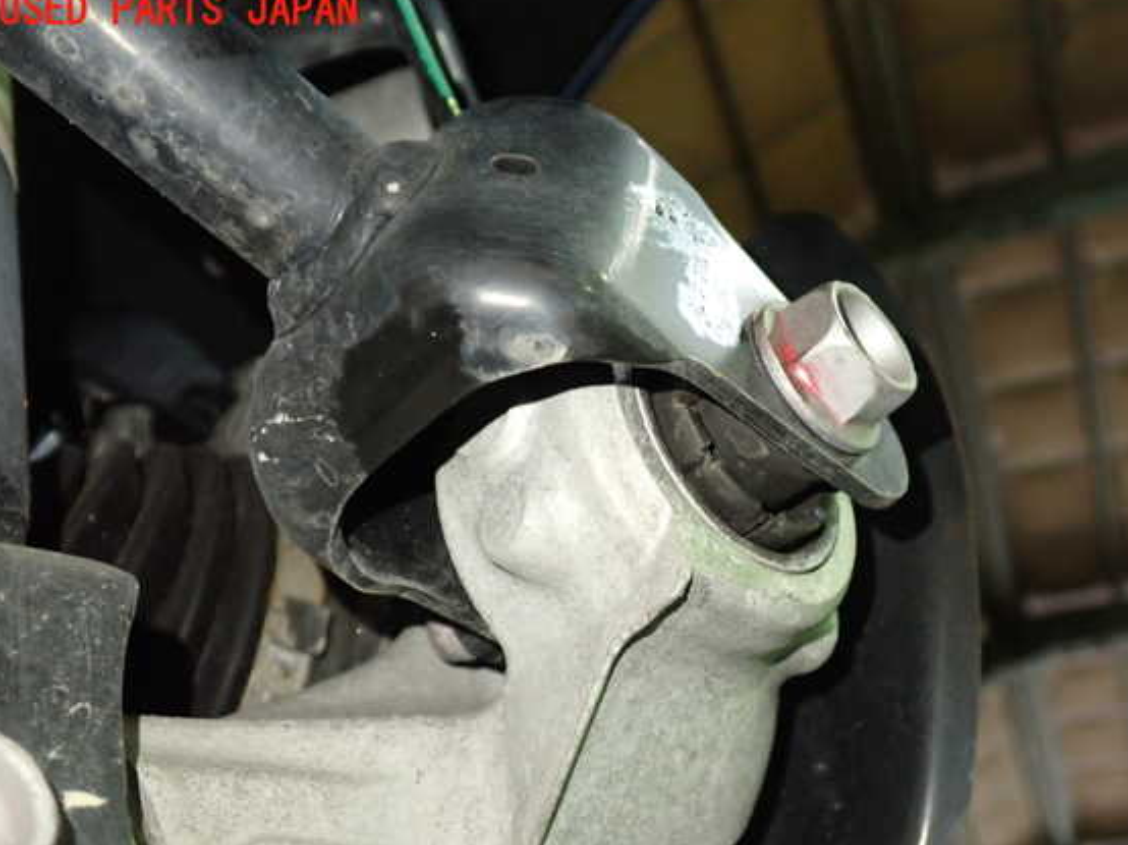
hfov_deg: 47.9
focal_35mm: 39
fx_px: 1270
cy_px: 444
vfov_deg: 36.8
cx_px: 599
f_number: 2.5
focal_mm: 6.37
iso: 640
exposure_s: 1/40
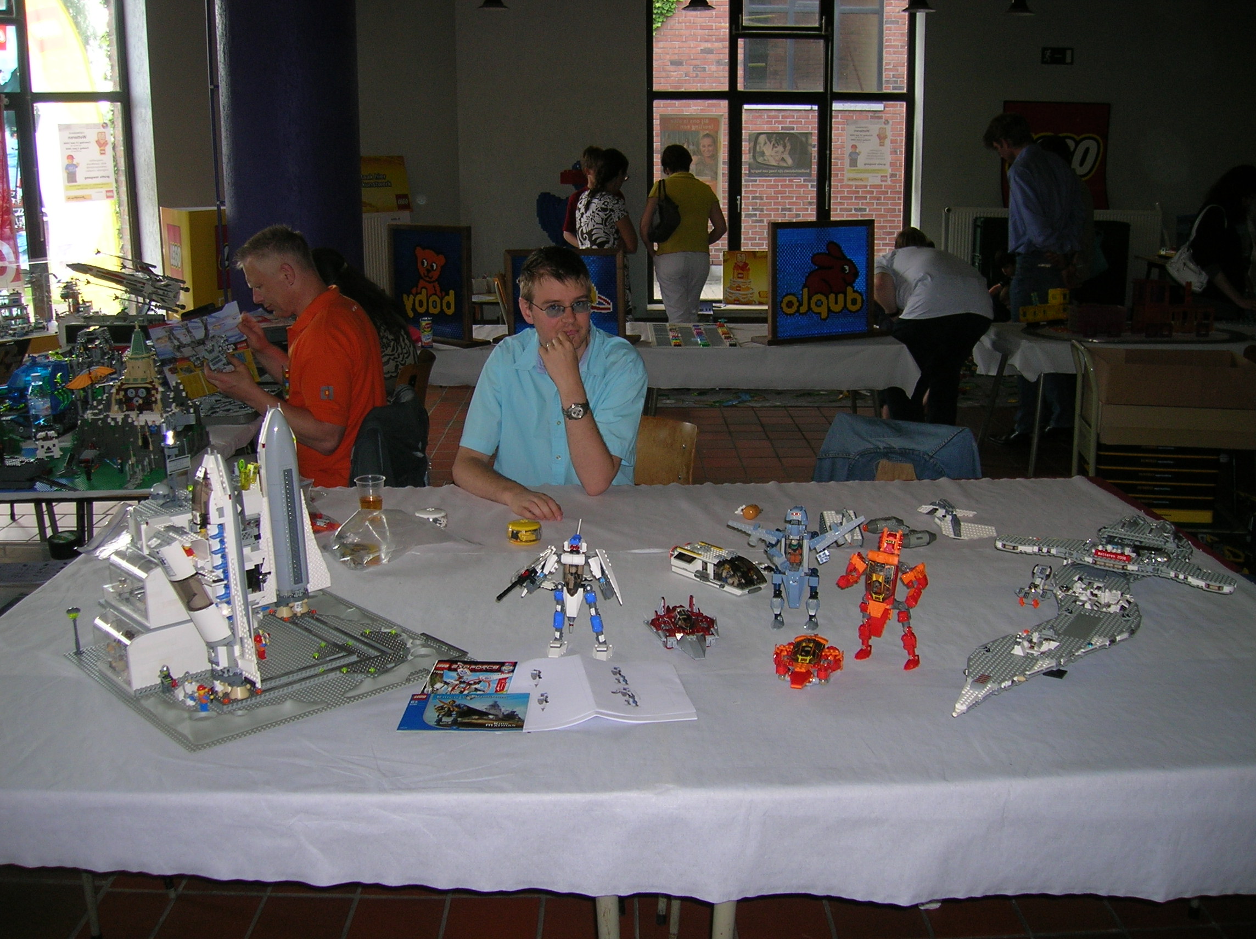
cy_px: 470
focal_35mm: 34
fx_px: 1233
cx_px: 628
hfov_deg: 54.0
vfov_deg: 41.7
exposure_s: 1/60.1
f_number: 2.9
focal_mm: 5.7
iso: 54
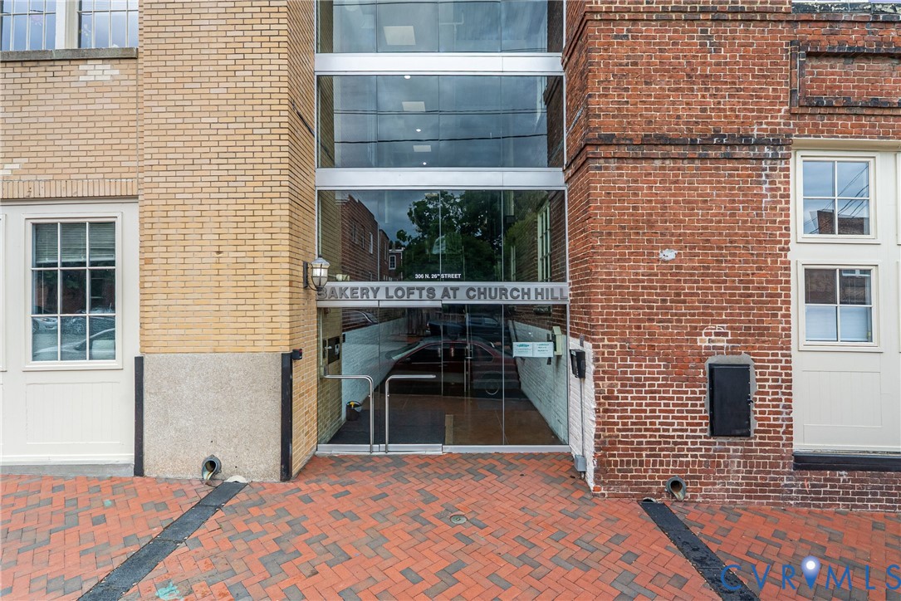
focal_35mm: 16
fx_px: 401
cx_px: 450
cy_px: 300
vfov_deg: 73.8
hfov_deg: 96.7
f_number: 8
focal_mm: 16
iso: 800
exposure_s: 1/80
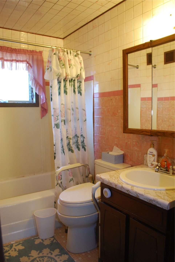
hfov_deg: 48.0
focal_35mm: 27
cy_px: 131
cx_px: 88
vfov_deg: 67.3
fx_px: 196
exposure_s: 1/10
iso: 400
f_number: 3.5
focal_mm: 18
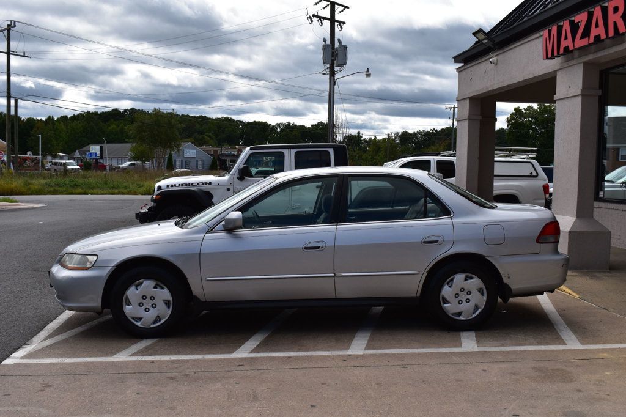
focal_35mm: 40
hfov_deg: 47.9
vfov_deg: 33.0
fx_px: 704
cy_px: 208
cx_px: 313
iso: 200
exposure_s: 1/500
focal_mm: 27
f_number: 11
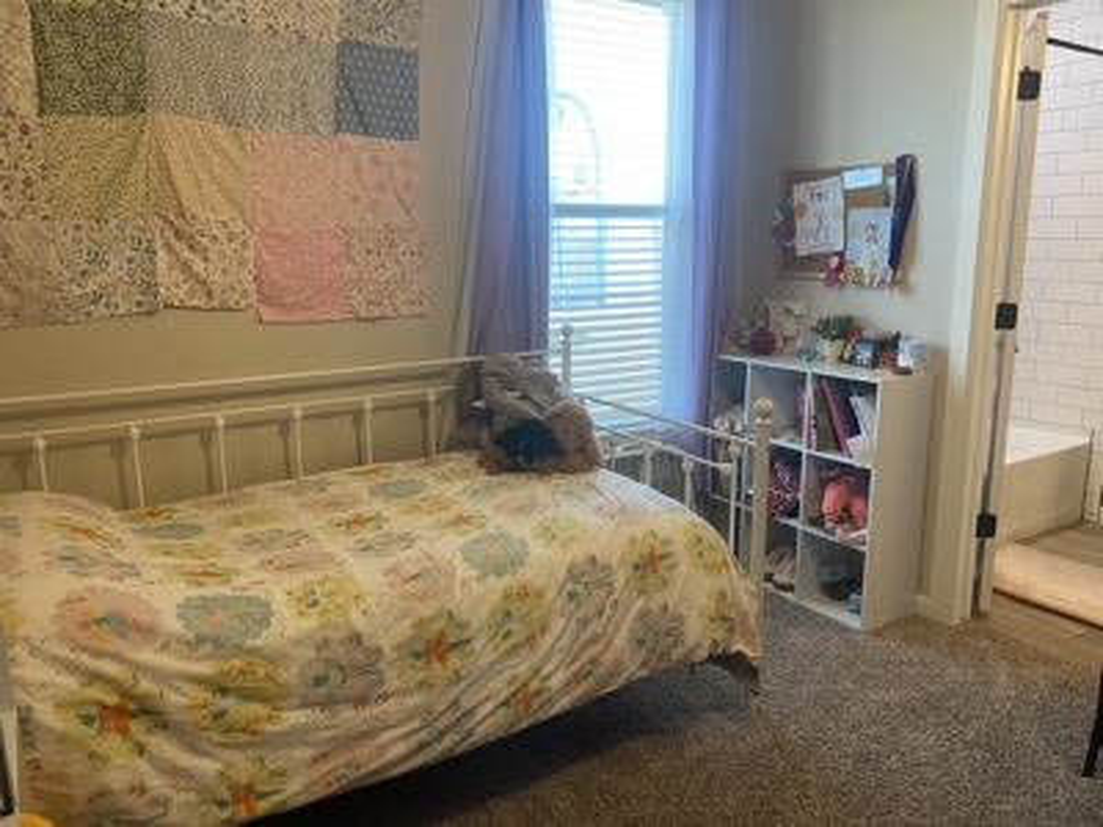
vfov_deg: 53.1
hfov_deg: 67.3
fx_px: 828
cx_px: 552
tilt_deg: -13.2
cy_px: 414
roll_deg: +0.1
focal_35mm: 26
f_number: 1.8
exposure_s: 1/60
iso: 80
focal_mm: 4.25
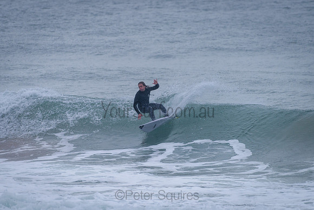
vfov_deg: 2.2
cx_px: 157
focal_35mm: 613
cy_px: 105
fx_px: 5346
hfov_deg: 3.4
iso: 250
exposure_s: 1/2000
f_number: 5.6
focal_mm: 500
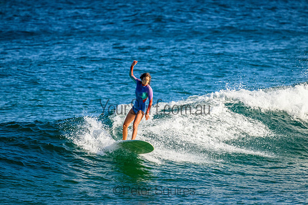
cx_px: 154
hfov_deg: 2.6
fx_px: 6846
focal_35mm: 800
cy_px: 102
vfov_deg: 1.7
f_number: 11
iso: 2000
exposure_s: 1/2000
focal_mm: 800
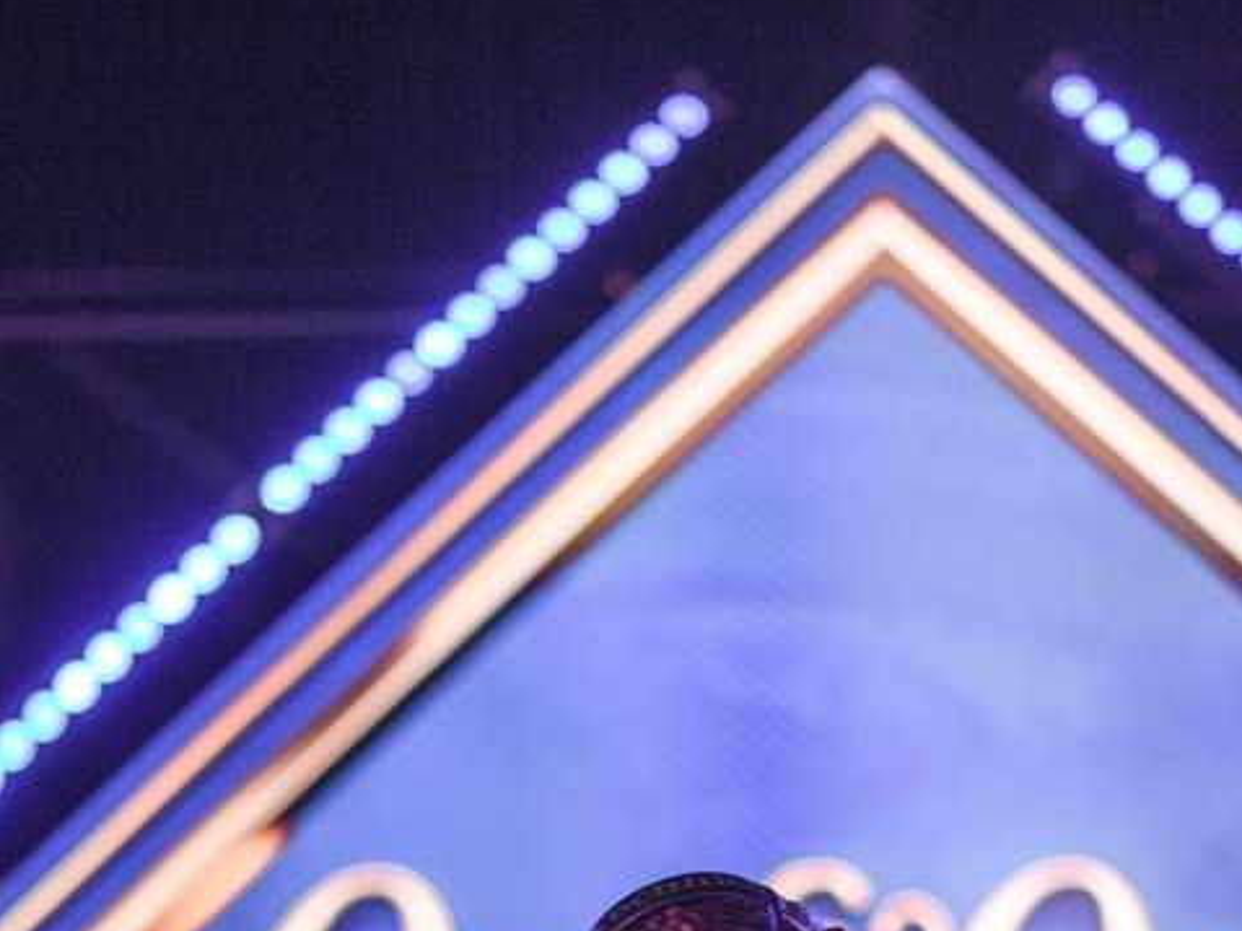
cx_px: 621
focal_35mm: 123
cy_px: 892
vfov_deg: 11.9
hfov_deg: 16.0
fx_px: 4412
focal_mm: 85
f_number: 1.8
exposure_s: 1/250
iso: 800
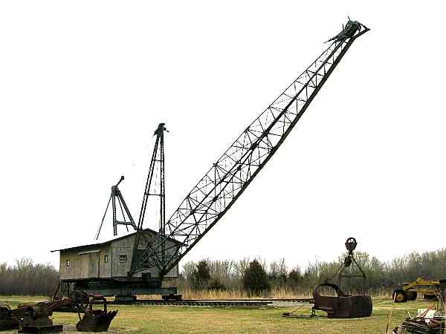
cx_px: 223
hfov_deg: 52.6
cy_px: 167
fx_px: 451
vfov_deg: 40.7
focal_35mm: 35
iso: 50
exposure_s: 1/155
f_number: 5.6
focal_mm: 8.9
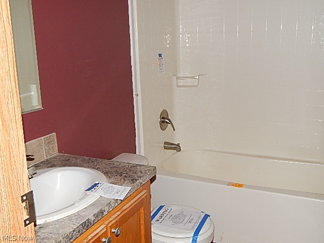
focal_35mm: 38
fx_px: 356
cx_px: 162
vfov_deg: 37.7
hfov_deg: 49.0
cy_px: 122
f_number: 3.4
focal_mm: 6.8
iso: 200
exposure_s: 1/30
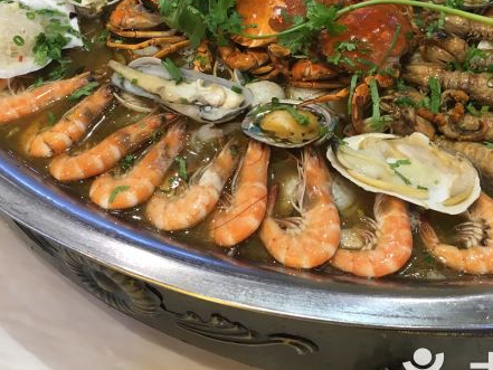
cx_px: 292
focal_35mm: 46
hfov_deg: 41.1
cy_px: 139
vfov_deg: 31.4
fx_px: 655
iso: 80
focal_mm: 4.15
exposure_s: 1/33
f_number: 2.2
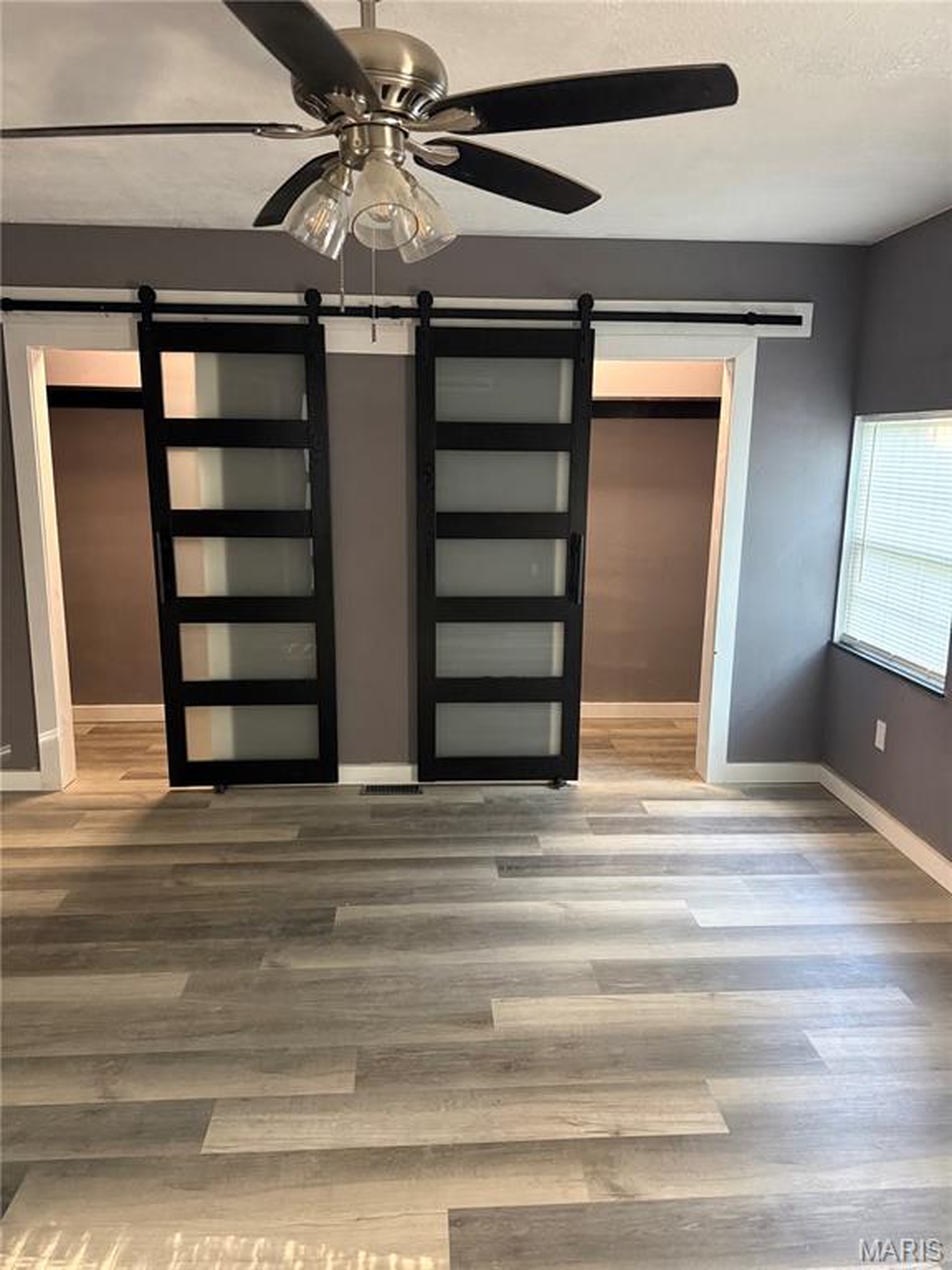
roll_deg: -0.7
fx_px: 880
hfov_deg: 56.8
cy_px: 635
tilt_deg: -11.2
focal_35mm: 24
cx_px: 476
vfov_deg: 71.6
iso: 800
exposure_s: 1/40
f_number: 1.78
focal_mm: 6.76
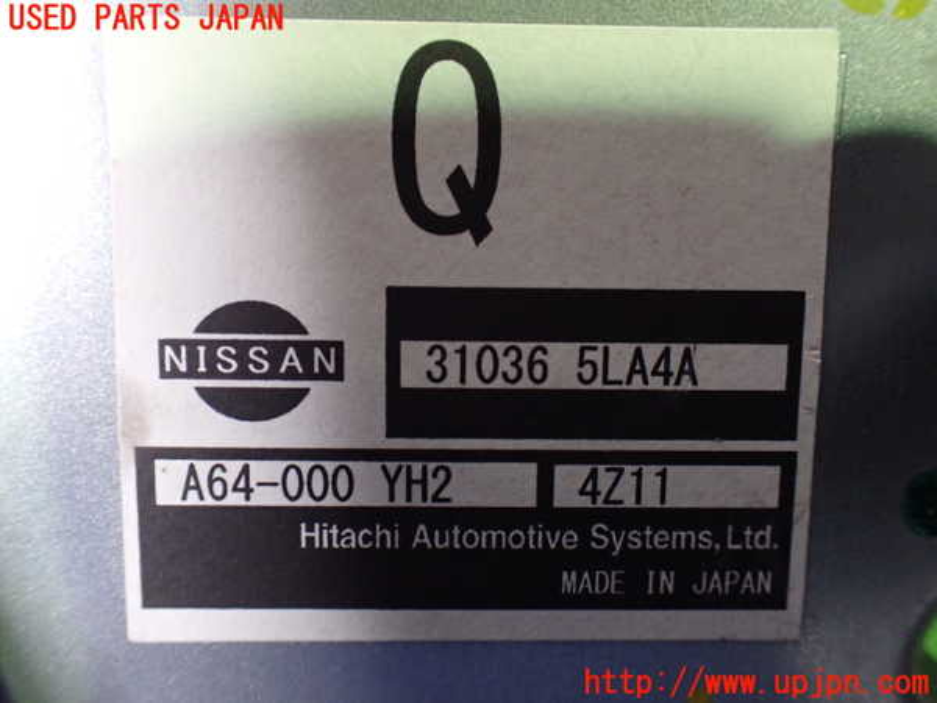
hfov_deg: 56.8
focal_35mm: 32
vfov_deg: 44.2
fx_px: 866
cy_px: 352
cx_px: 468
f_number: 2.4
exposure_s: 1/40
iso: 800
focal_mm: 5.79
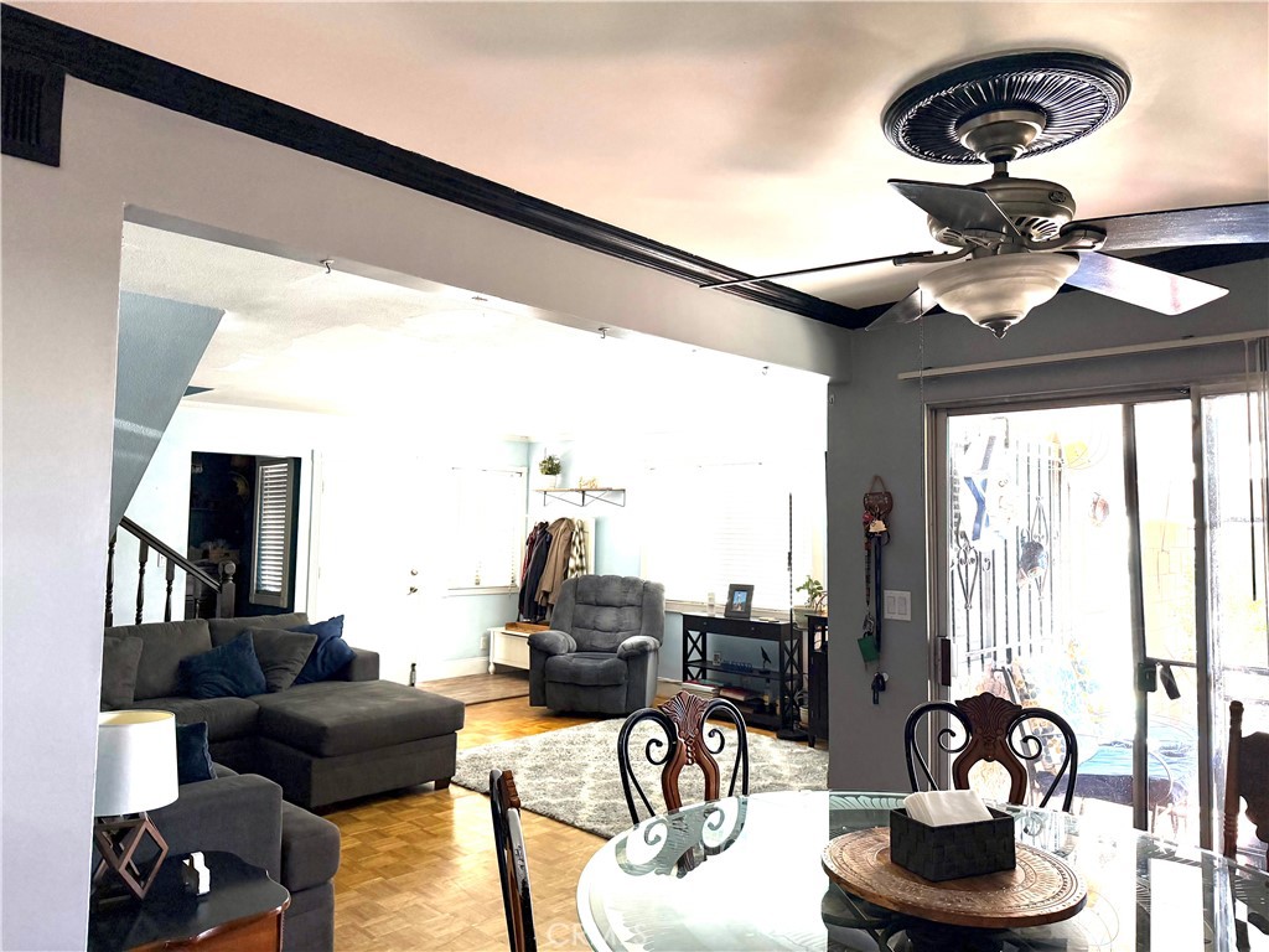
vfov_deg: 56.8
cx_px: 634
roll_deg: -0.1
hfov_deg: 71.6
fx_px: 880
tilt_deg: +5.0
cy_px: 476
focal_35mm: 24
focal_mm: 6.76
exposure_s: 1/166
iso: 200
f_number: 1.78
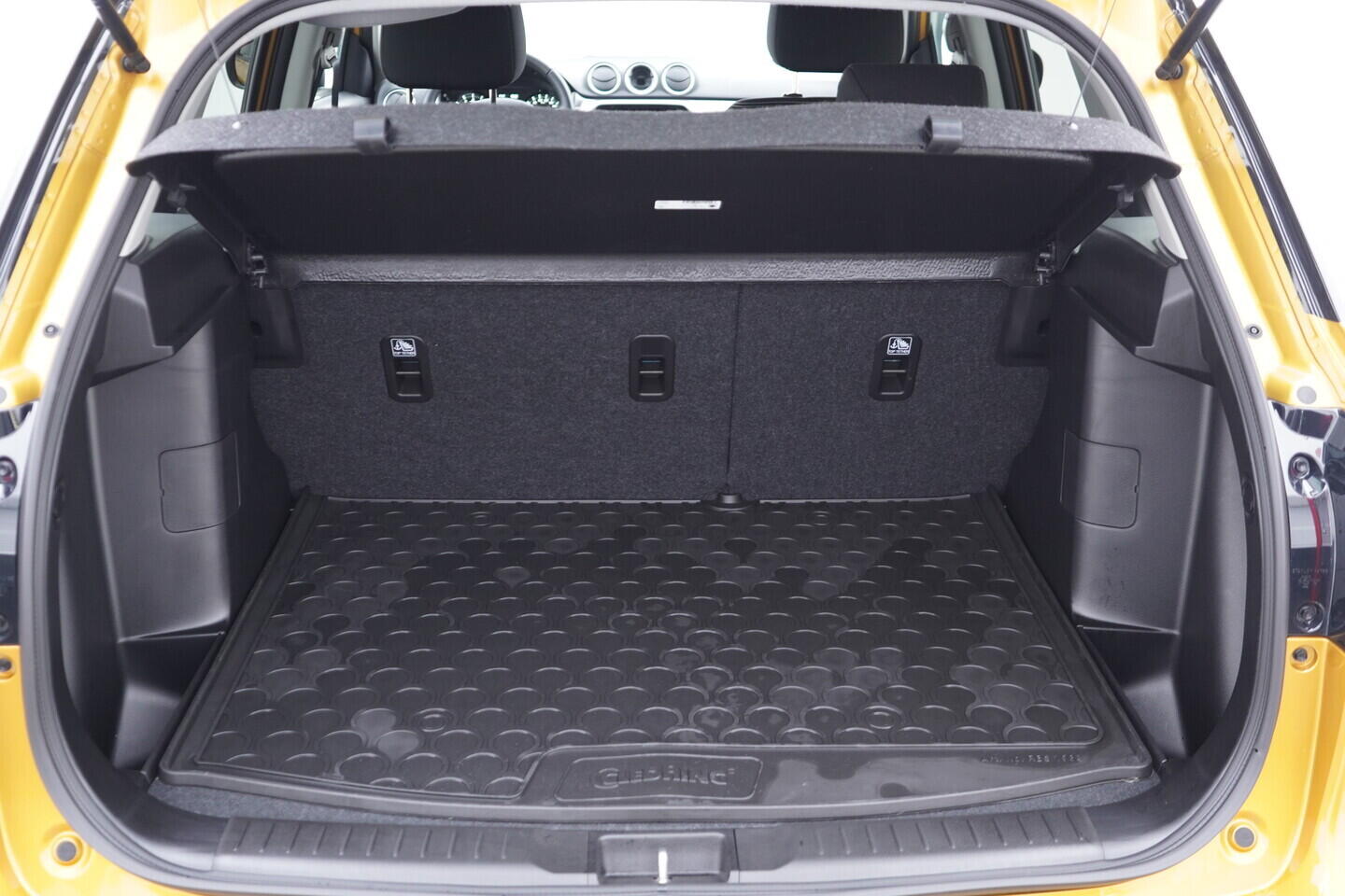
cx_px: 672
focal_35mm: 36
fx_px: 1345
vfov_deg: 36.9
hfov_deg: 53.1
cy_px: 448
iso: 640
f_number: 2.8
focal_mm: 24
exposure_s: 1/40
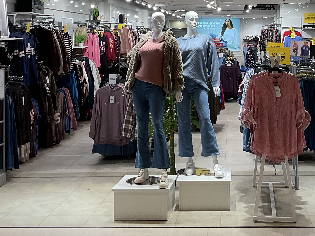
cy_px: 7
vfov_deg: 22.8
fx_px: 564
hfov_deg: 30.8
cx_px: 224
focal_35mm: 62
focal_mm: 3
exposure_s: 1/100
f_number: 1.8
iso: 50
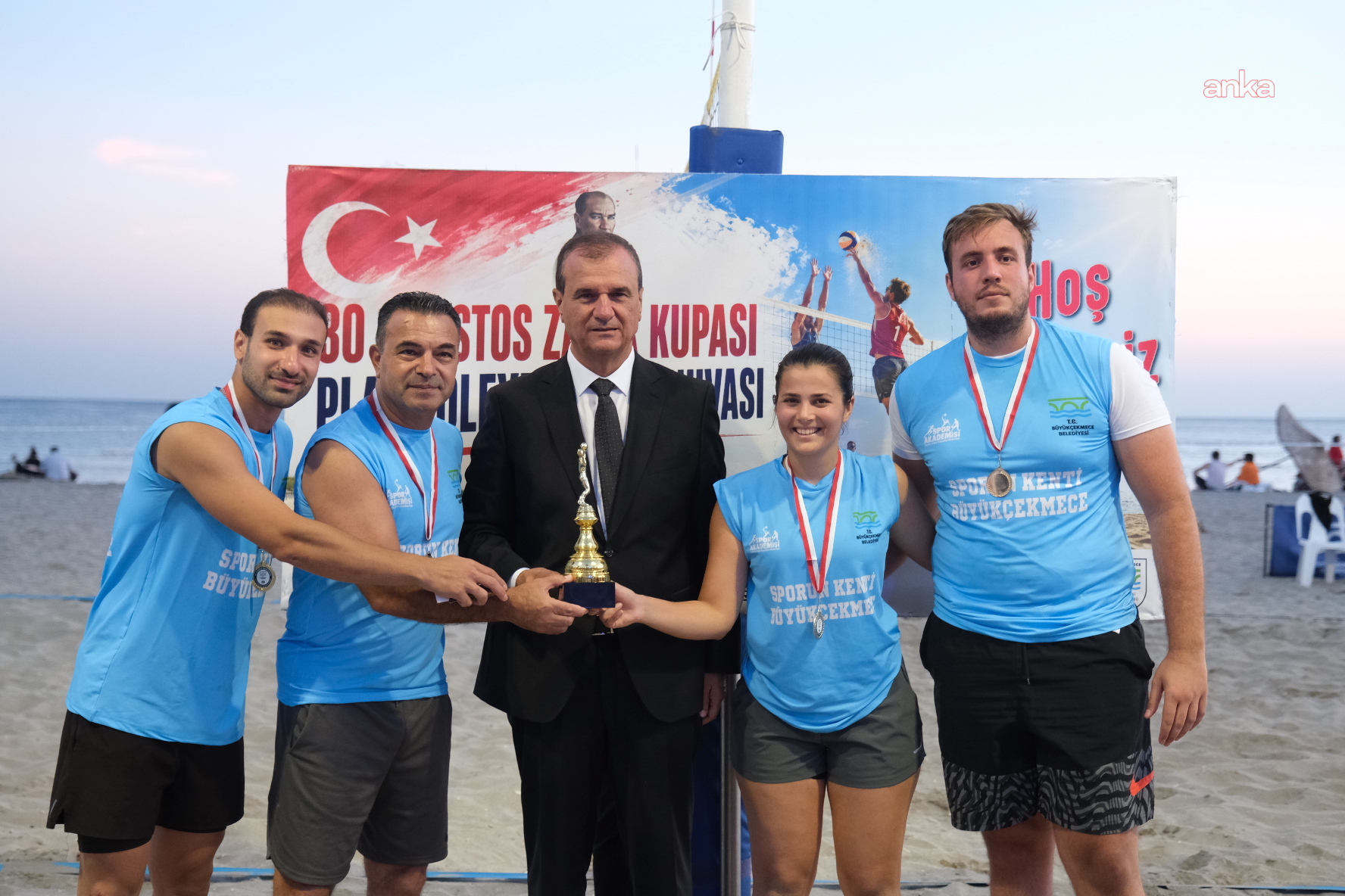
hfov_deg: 36.2
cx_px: 672
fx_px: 2055
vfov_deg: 24.6
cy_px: 448
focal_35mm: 55
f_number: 2.8
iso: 1600
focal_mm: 36.5
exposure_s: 1/250
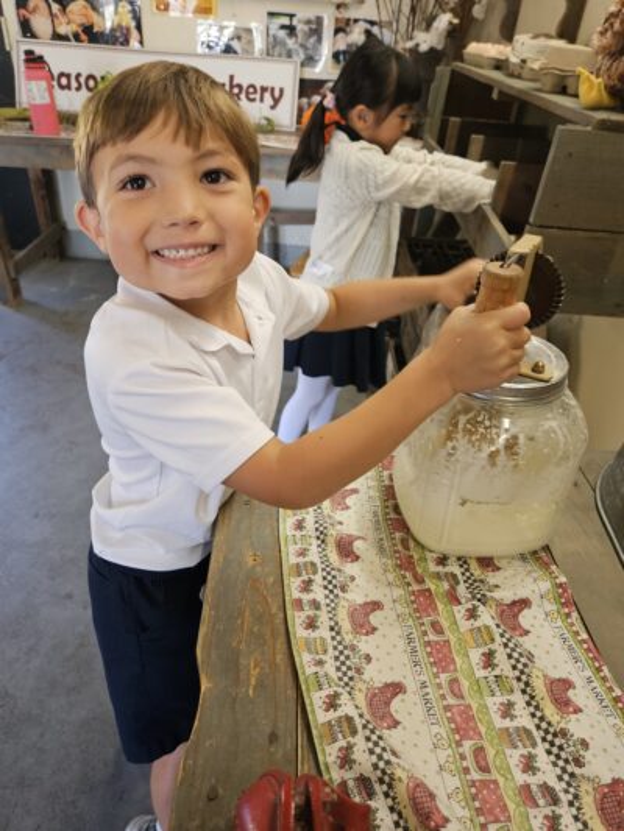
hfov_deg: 58.9
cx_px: 312
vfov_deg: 73.9
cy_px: 416
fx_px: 553
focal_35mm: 23
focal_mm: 5.4
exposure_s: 1/120
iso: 250
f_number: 1.8
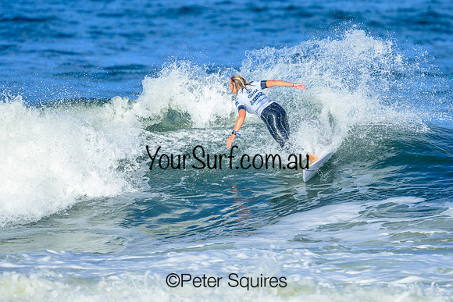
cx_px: 280
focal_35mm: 1100
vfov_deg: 1.3
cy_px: 137
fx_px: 13845
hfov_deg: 1.9
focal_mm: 800
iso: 320
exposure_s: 1/2000
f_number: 6.3
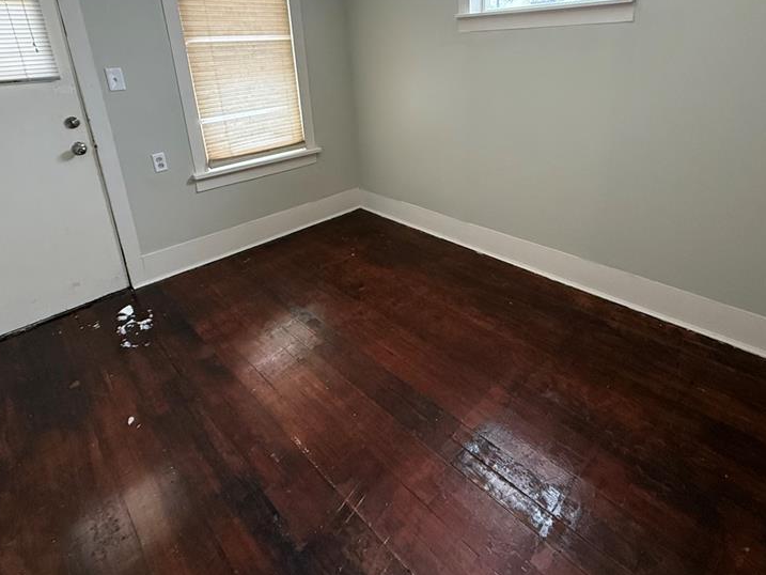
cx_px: 410
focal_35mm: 20
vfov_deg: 63.7
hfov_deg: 81.6
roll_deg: +3.0
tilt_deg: -17.2
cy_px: 175
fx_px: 443
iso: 500
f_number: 2.2
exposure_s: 1/120
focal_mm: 2.22
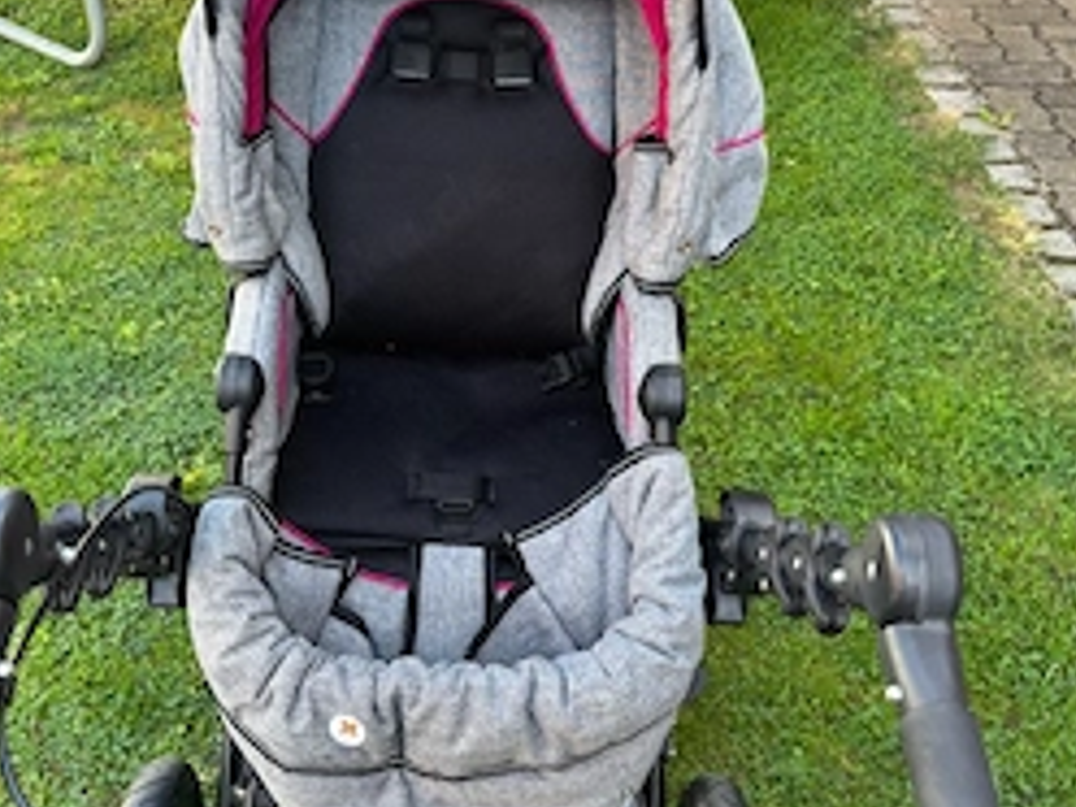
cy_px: 304
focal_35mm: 42
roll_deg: -1.7
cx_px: 469
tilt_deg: -34.7
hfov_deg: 44.7
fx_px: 1306
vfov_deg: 34.2
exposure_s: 1/172
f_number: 1.6
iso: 64
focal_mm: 5.96
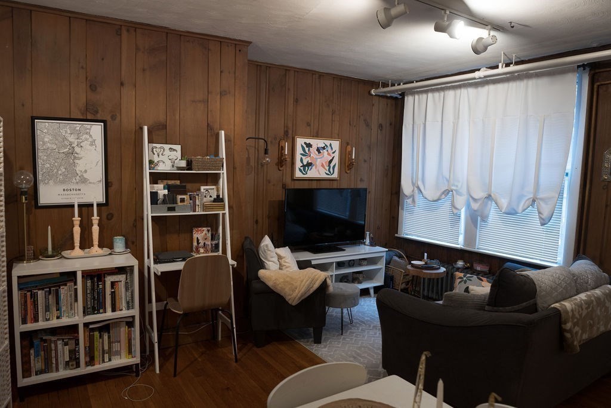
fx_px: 407
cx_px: 306
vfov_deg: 53.1
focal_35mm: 24
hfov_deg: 73.7
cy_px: 204
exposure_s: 1/30
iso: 320
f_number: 2.8
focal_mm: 16
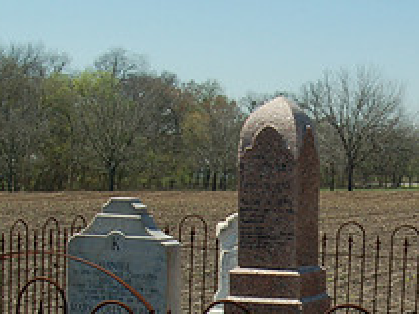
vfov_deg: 13.2
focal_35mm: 111
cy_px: 288
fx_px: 1343
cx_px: 387
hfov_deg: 17.4
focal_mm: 28
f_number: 14
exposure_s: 1/160
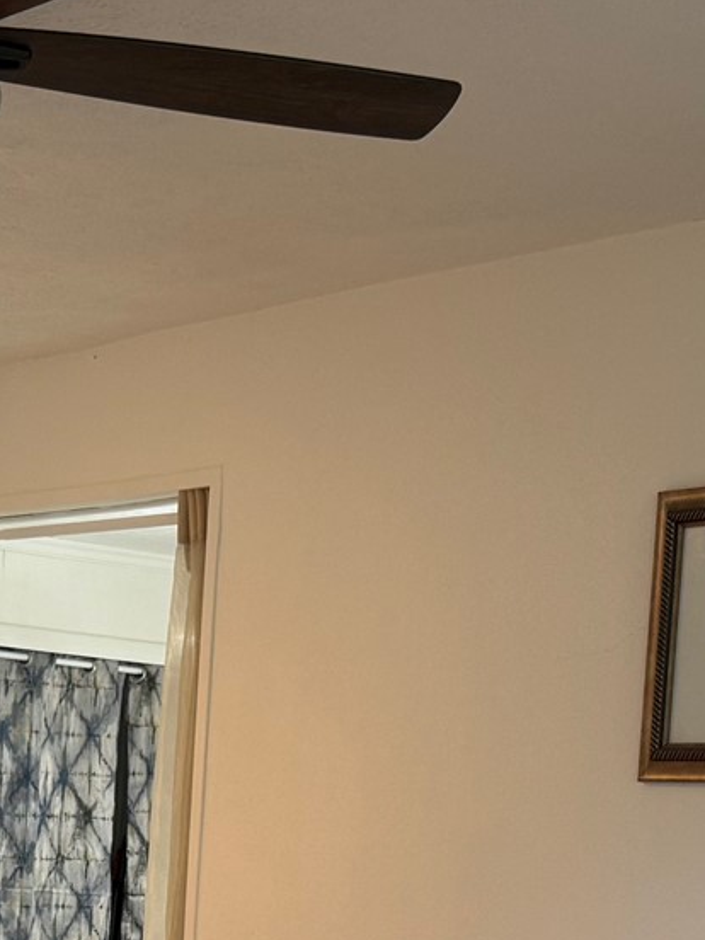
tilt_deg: -4.3
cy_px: 1017
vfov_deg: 21.0
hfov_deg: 16.5
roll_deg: -2.9
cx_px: 189
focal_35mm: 89
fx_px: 2417
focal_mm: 6.76
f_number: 1.78
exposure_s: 1/60
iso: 125
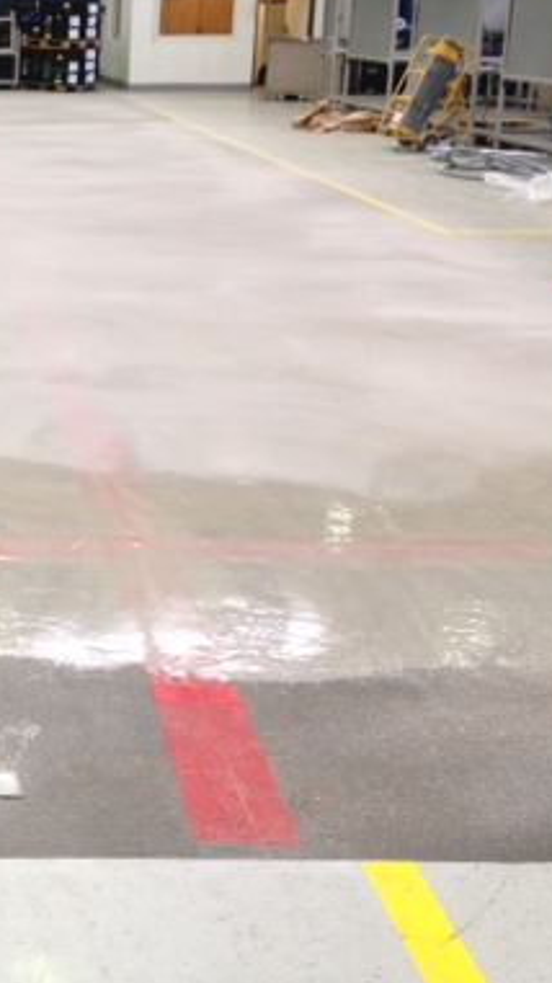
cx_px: -113
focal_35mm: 64
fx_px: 1667
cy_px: 384
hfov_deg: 17.9
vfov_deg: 32.7
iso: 80
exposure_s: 1/20
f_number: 2.4
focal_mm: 4.28
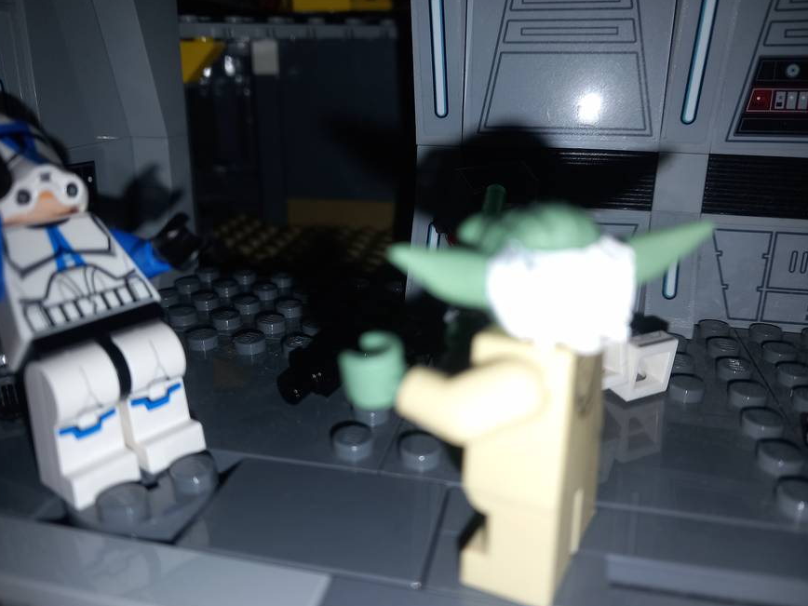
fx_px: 654
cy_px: 309
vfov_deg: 49.7
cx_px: 394
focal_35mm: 28
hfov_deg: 63.4
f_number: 1.8
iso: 20
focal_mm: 4
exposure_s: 1/160
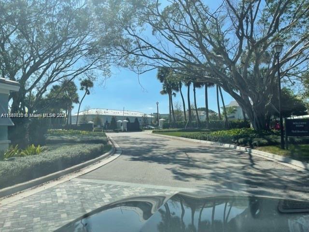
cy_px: 116
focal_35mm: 26
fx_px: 232
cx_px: 154
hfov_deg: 67.3
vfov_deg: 53.1
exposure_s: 1/4049
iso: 32
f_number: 1.6
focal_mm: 5.1
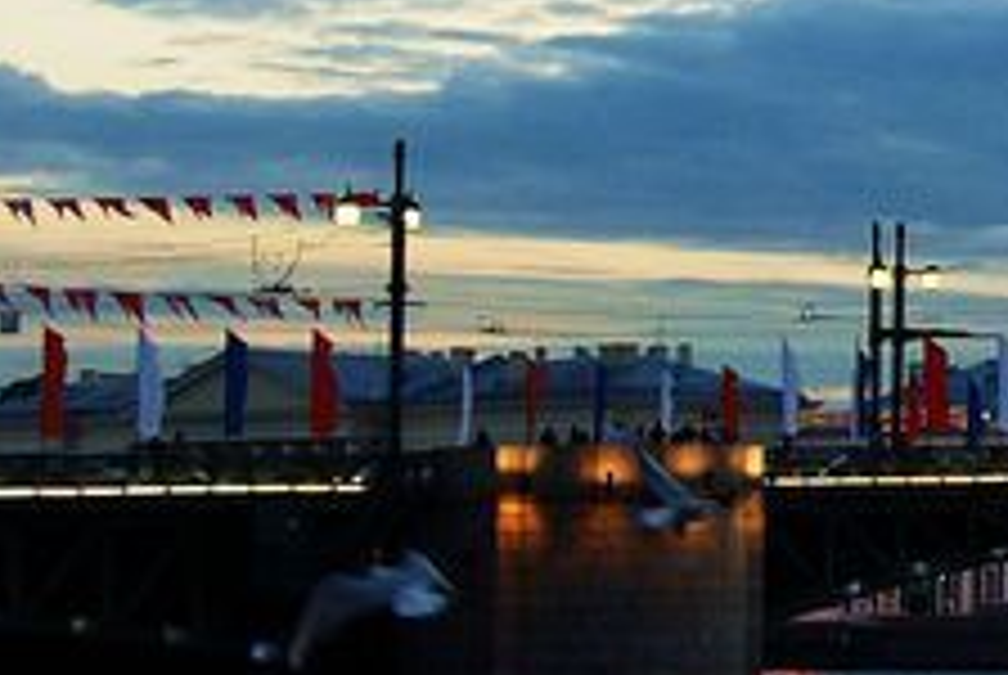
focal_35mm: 193
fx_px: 5411
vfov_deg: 7.1
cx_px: 1552
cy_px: 284
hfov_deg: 10.3
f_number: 4.5
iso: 200
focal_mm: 32
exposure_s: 1/80
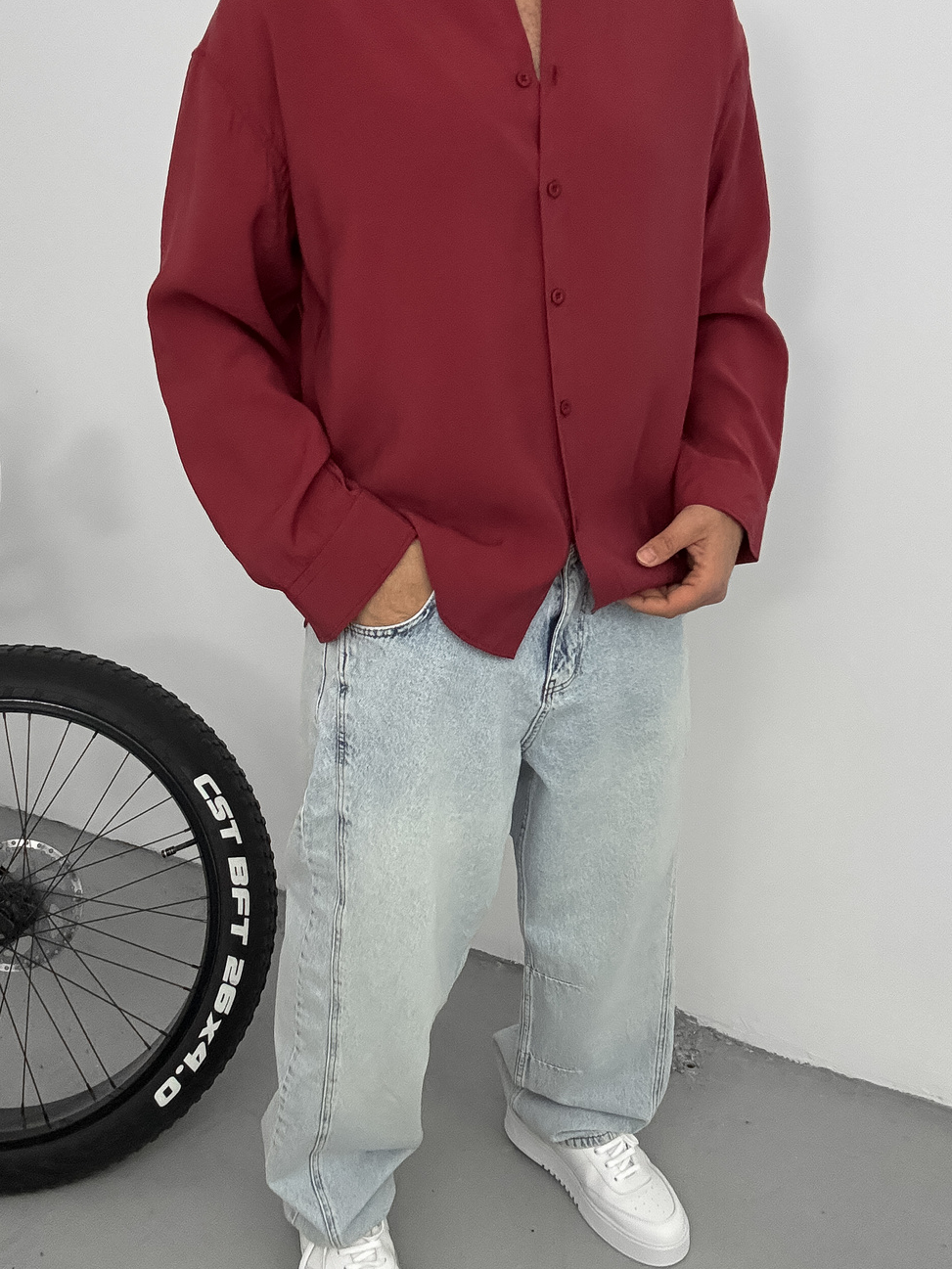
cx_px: 430
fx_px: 1357
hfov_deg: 38.6
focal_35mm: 37
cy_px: 545
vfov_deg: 50.0
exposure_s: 1/45
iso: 320
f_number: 1.9
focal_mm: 2.69
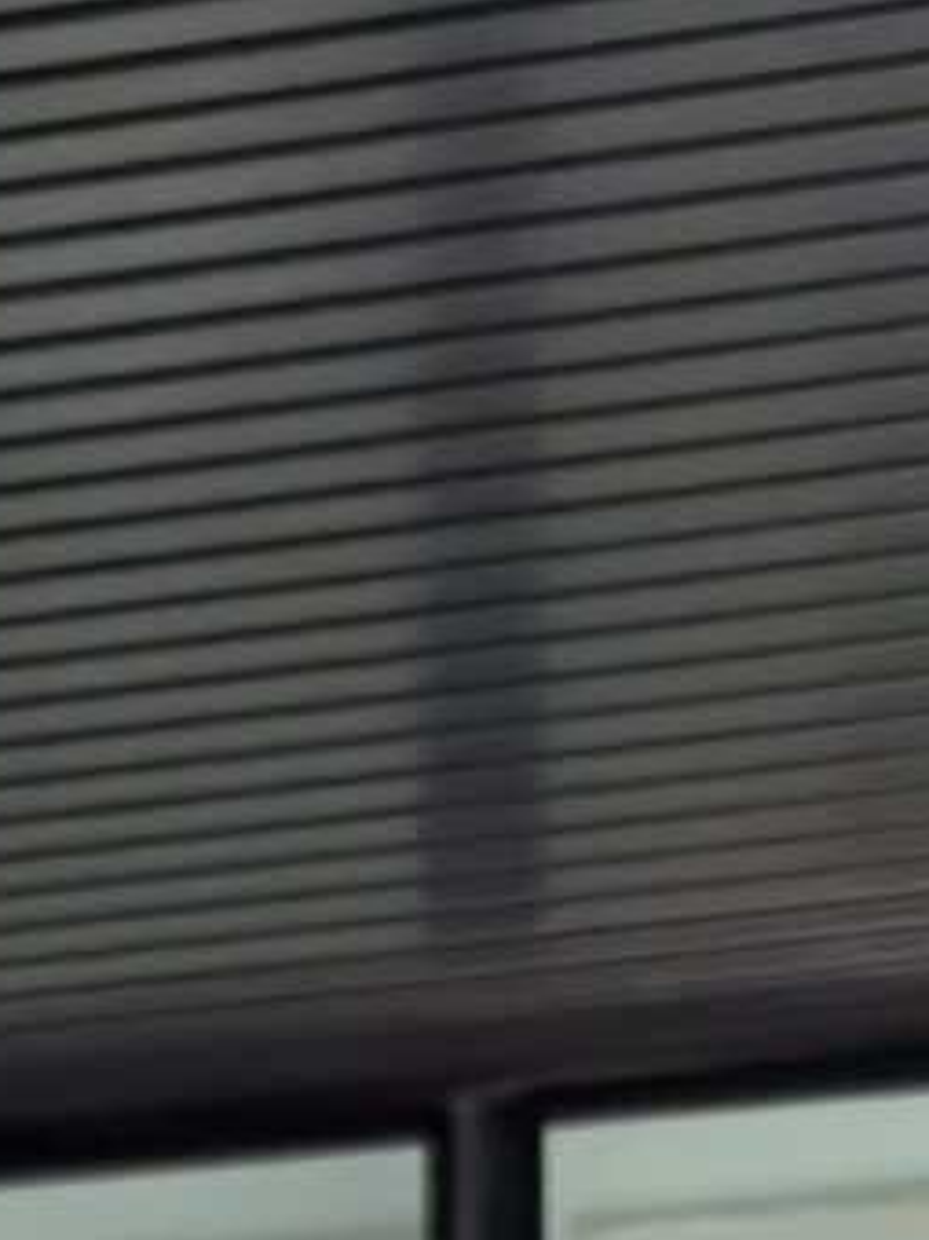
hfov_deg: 6.2
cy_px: 4667
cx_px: -1924
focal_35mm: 219
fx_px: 7841
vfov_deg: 7.2
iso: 64
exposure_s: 1/1800
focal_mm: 6.76
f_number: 1.8
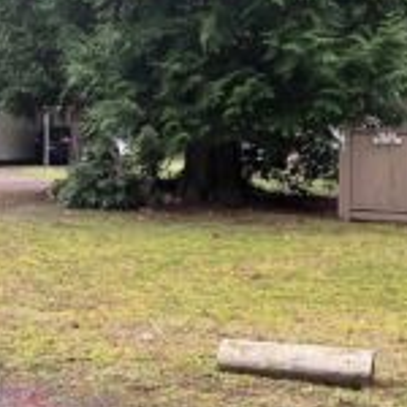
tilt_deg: -0.9
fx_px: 878
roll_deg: -1.2
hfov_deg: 25.8
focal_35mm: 66
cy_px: 152
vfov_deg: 26.0
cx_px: 100
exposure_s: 1/107
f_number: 1.8
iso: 80
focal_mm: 3.99
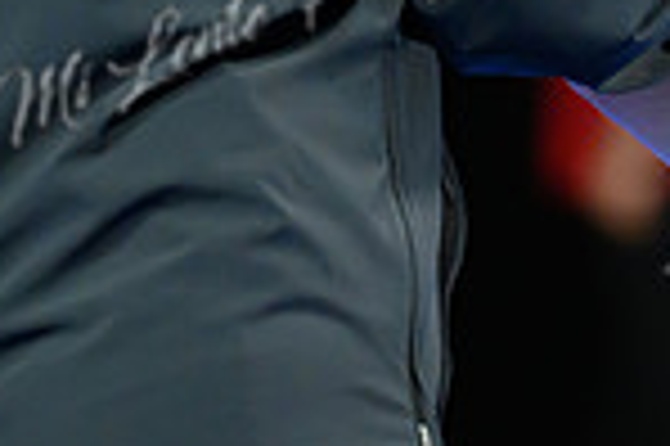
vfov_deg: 1.3
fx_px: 18888
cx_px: 1268
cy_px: -158
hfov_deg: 2.0
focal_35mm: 1016
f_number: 2.8
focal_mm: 200
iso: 3200
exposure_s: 1/800
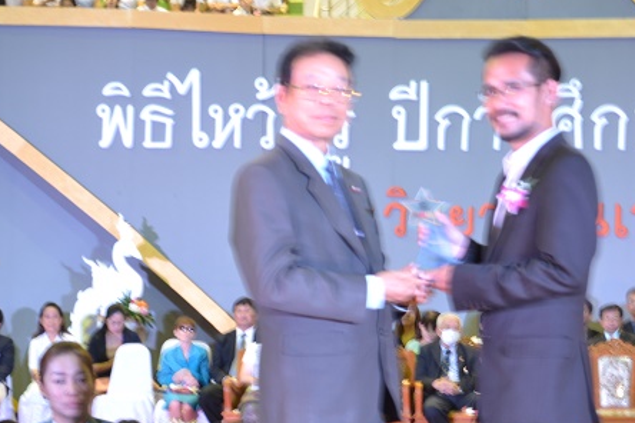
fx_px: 1905
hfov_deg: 18.8
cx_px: 458
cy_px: 338
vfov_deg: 12.6
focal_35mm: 108
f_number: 5.3
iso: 200
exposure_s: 1/1.3
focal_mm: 40
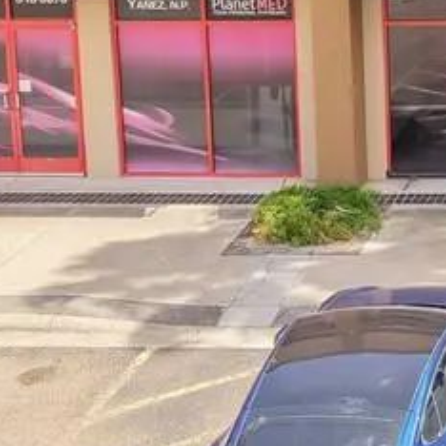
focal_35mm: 93
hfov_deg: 17.0
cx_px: 658
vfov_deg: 18.0
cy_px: -53
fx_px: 1356
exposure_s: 1/1600
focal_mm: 8.67
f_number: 1.8
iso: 400
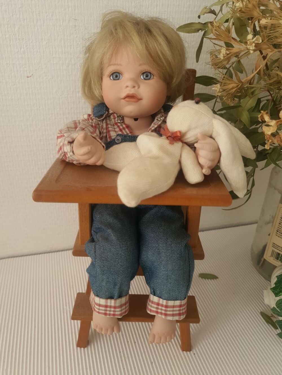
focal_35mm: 26
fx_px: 282
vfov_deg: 67.3
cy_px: 188
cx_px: 141
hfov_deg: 53.1
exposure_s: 1/100
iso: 100
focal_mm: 4.3
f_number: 1.5
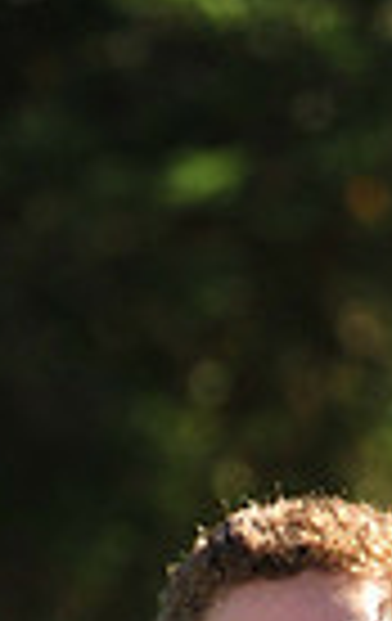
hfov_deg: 1.9
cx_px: 234
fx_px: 11959
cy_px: 1192
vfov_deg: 3.0
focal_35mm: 704
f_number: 4.5
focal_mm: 165
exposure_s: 1/1250
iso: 400
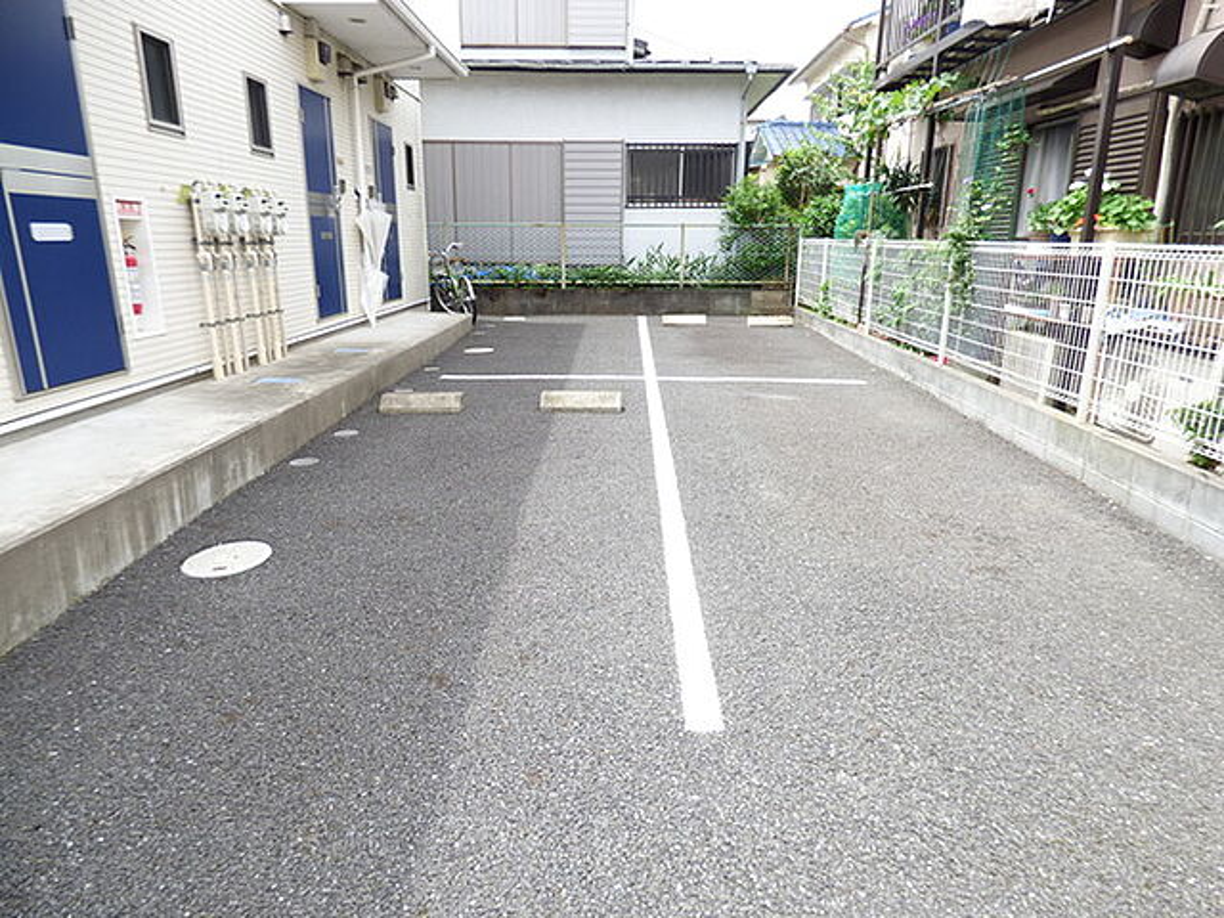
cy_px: 459
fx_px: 707
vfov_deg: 66.0
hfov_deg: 81.7
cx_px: 612
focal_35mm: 20
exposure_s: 1/320
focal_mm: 3.58
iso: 100
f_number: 2.8
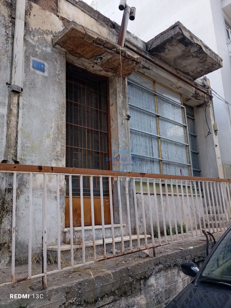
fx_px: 249
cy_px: 154
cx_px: 116
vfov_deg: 63.4
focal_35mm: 28
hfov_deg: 49.8
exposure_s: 1/115
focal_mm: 4.27
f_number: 1.8
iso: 100
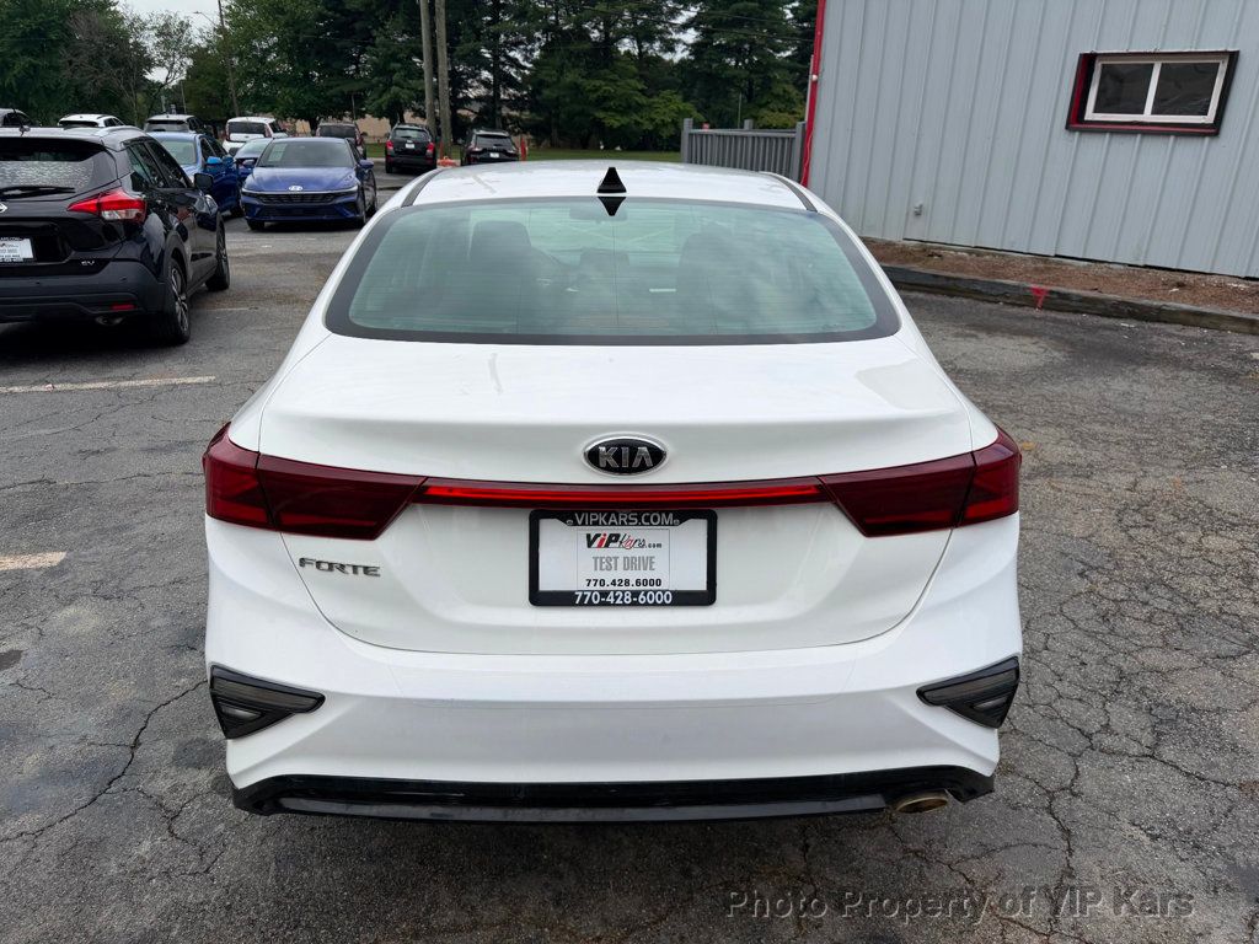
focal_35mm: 24
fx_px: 873
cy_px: 472
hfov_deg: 71.6
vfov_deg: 56.8
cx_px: 630
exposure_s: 1/4975
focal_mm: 6.76
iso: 80
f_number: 1.78
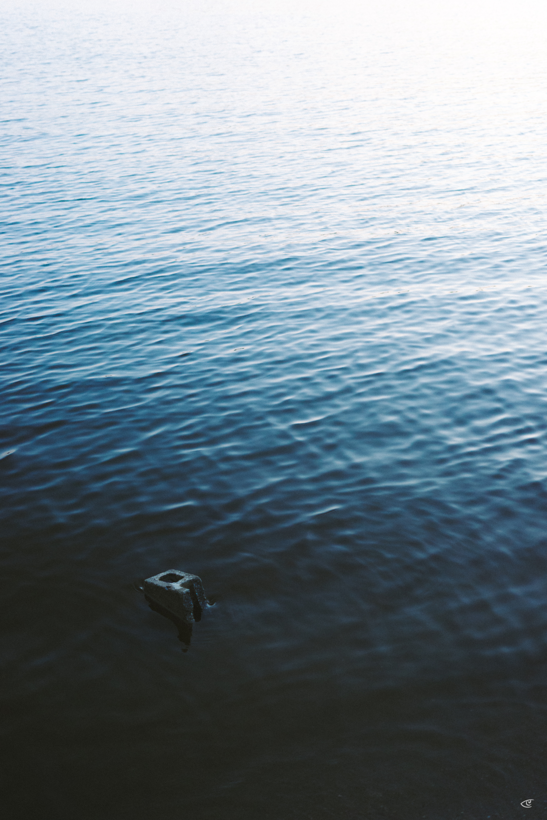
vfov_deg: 48.5
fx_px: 912
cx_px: 274
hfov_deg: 33.4
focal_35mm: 40
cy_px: 410
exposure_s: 1/200
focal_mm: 26
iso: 2000
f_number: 2.8
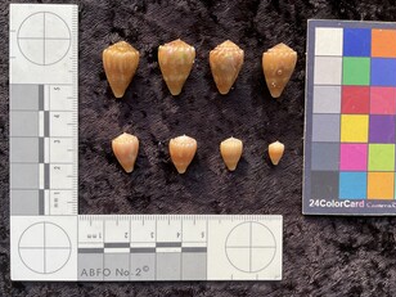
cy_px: 148
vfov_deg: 42.9
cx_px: 216
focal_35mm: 33
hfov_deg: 55.3
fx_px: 378
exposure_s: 1/120
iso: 40
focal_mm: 3
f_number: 1.8
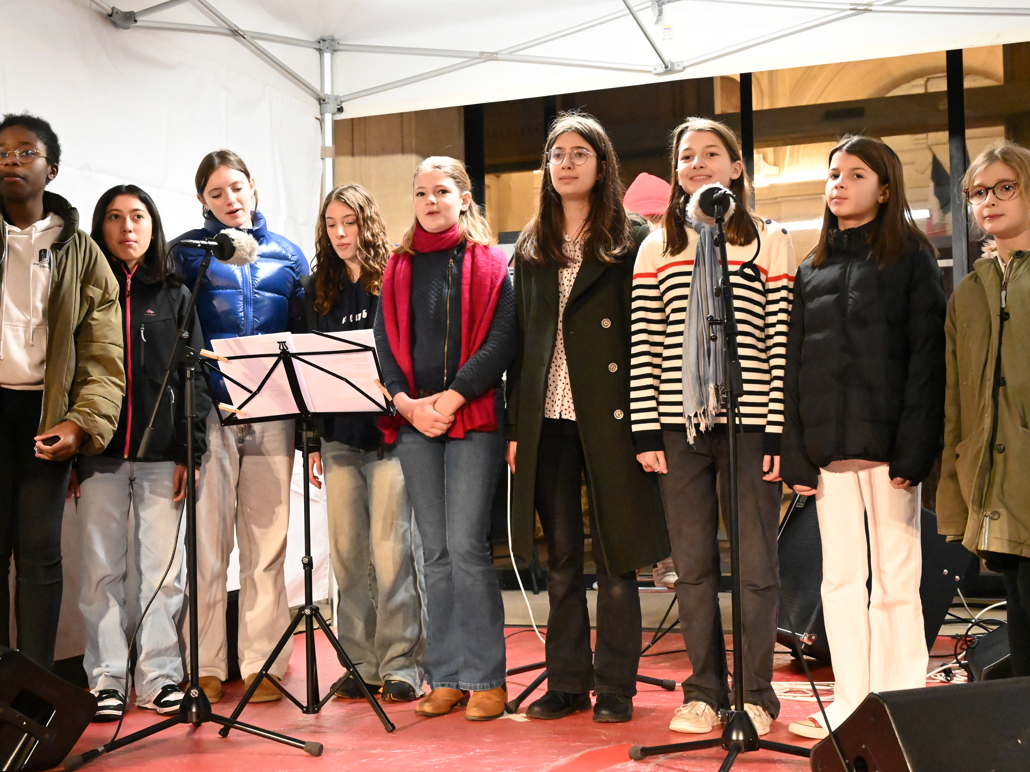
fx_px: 1428
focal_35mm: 48
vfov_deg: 30.3
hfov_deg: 39.7
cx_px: 495
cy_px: 386
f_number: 5.6
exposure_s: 1/200
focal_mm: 44
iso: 25600
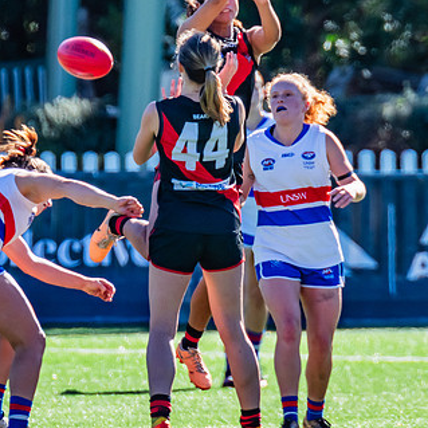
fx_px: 20605
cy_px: 135
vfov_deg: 1.2
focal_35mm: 1473
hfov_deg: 1.2
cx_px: 236
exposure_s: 1/1250
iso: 800
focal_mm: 600
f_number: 7.1
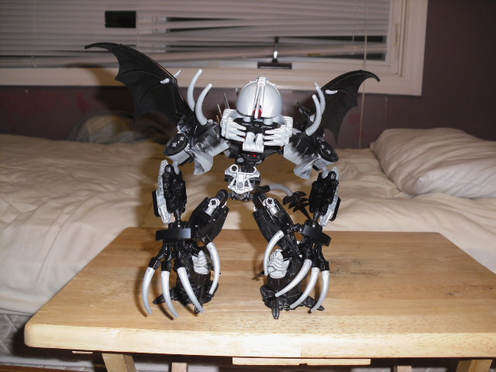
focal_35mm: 36
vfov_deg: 39.7
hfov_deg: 51.4
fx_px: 516
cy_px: 186
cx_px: 248
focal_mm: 6.3
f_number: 3.1
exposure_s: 1/60
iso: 200
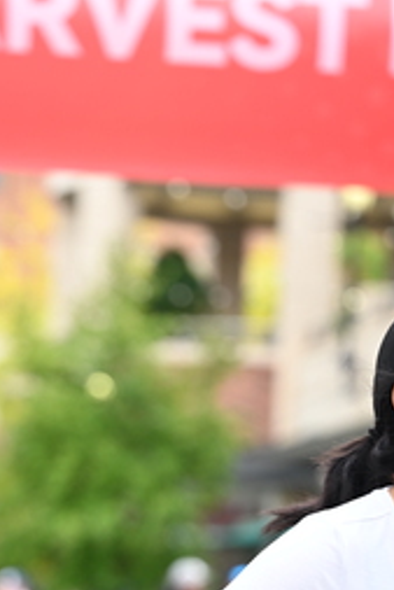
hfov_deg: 7.0
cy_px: 476
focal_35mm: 196
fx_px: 3213
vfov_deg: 10.5
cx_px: 120
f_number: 2.8
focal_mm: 90
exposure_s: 1/1600
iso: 640
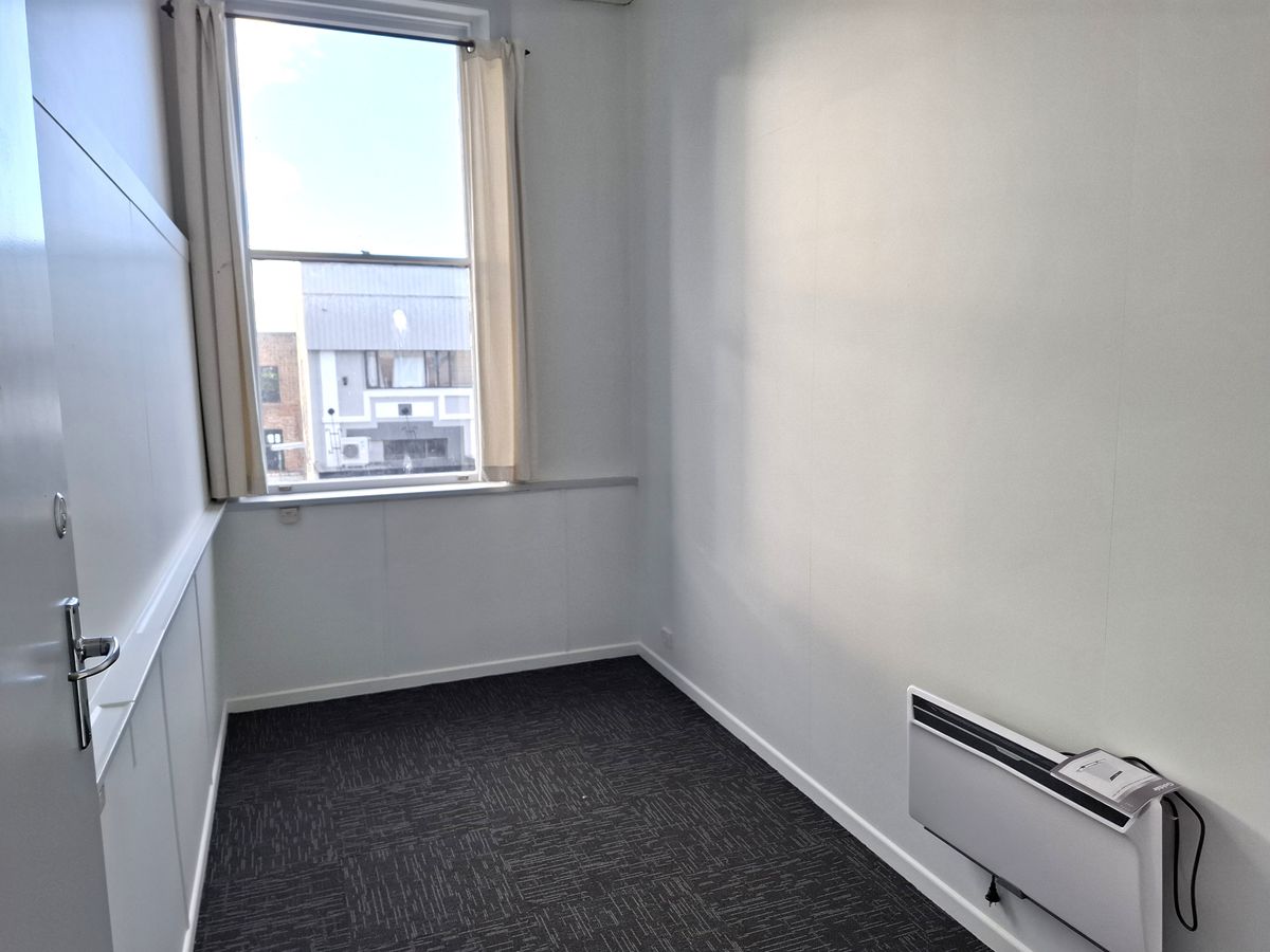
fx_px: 844
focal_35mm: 23
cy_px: 476
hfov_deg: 73.9
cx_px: 635
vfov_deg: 58.9
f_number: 1.8
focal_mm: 5.54
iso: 50
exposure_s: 1/152
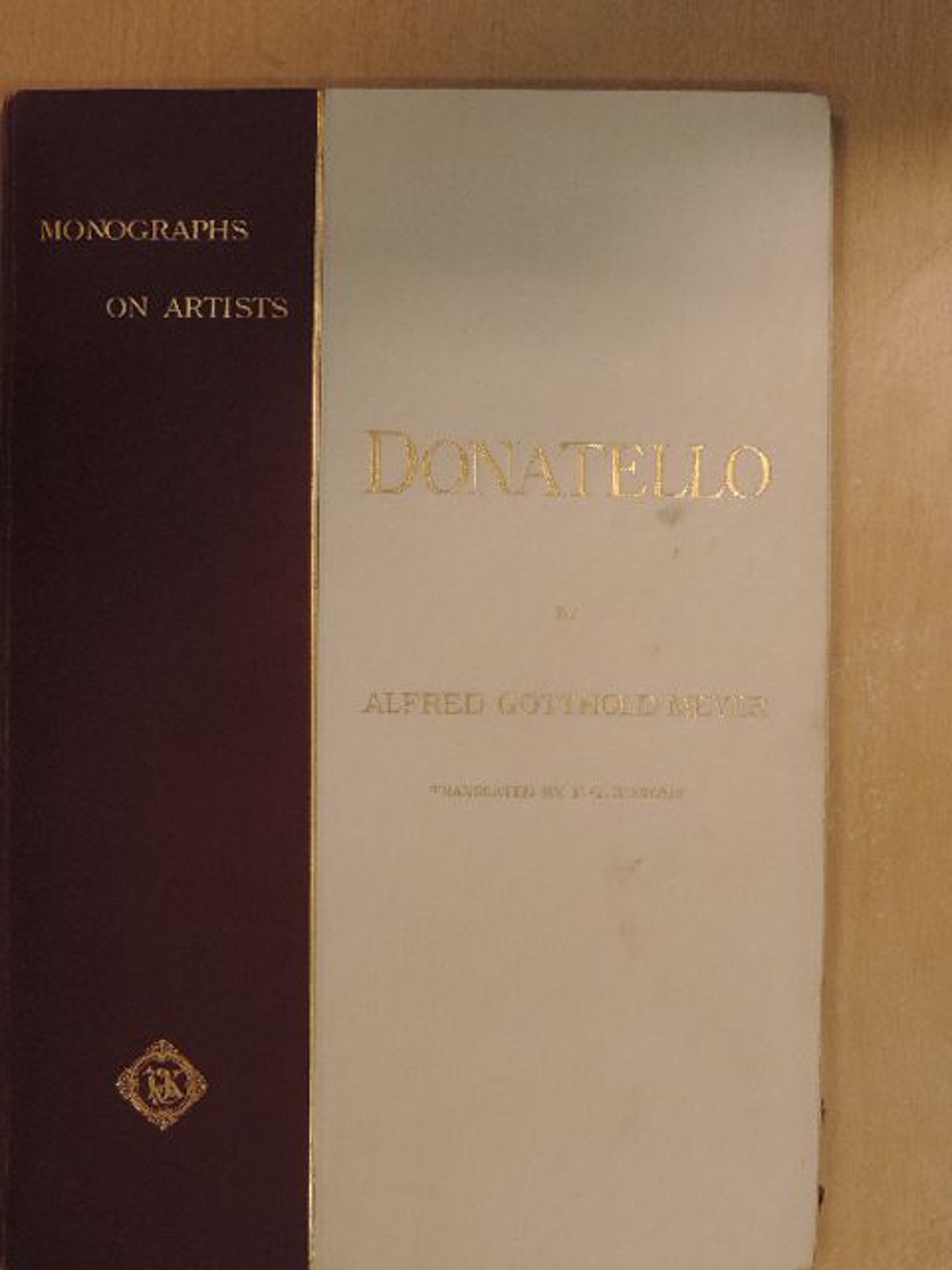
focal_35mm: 47
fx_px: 1723
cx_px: 476
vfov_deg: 40.4
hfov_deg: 30.9
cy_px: 635
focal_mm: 8.3
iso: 400
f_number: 3.5
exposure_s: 1/50
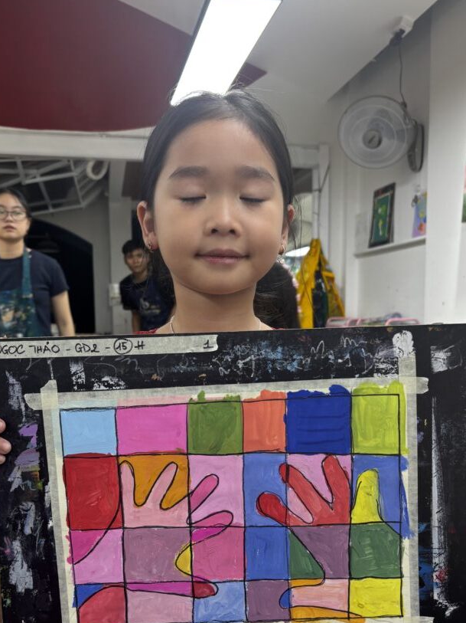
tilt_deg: -6.0
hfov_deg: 44.1
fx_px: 575
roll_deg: +0.8
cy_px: 365
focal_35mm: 32
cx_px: 215
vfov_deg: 56.5
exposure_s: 1/100
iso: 64
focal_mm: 5.96
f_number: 1.6
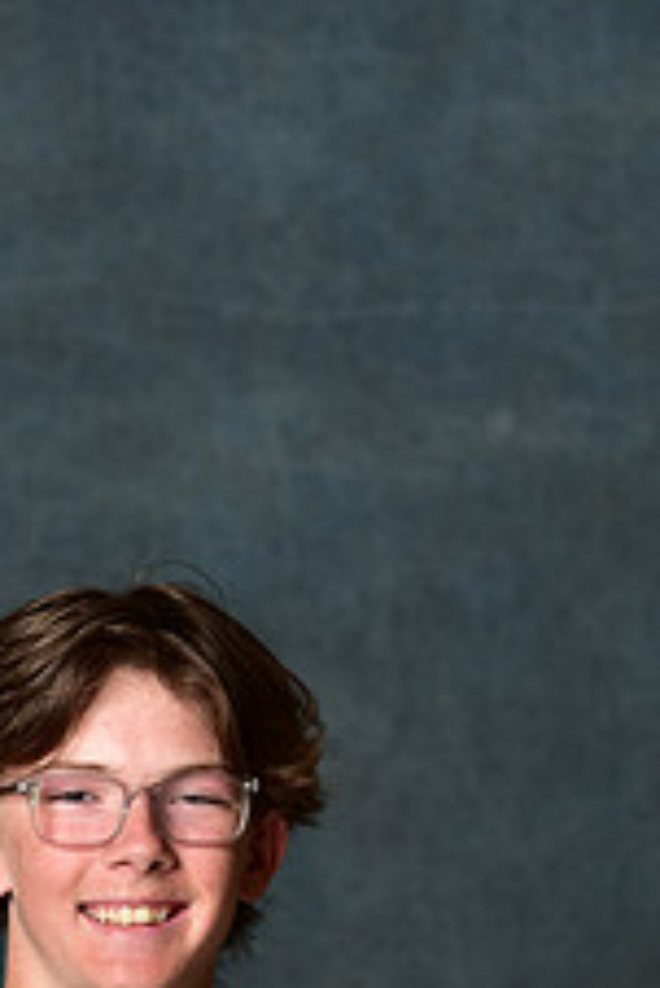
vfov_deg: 6.1
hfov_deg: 4.1
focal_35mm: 334
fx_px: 9170
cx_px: 72
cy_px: 1228
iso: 200
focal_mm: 130
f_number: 4.5
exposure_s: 1/200
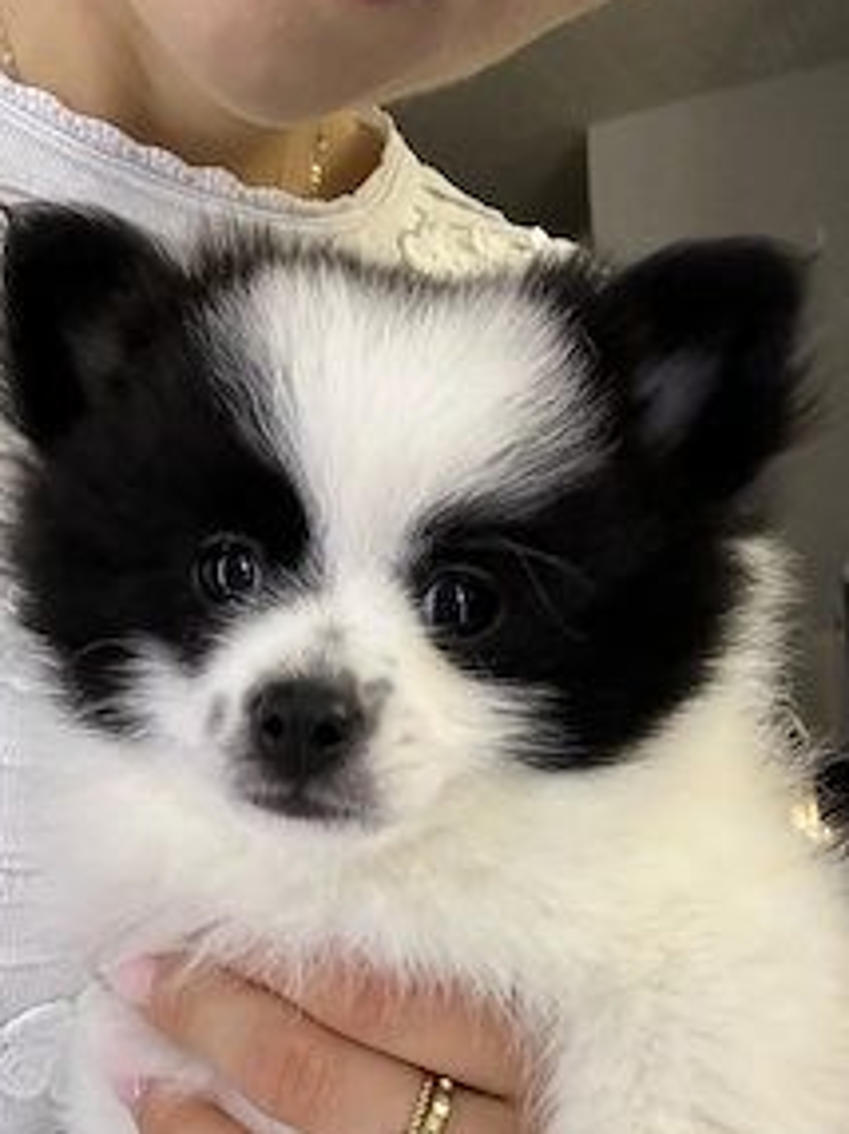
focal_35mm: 42
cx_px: 333
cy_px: 646
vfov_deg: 44.7
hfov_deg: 34.2
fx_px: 1376
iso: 160
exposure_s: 1/50
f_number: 1.9
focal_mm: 2.69
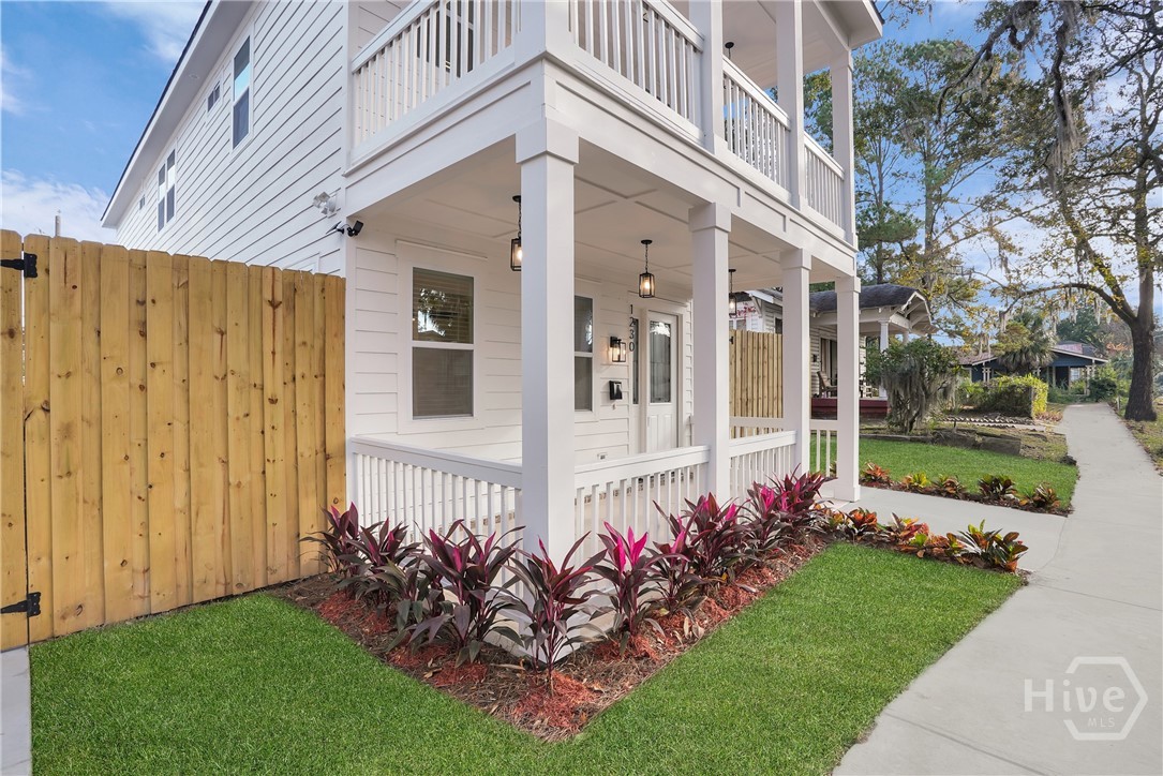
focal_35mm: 16
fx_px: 517
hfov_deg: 96.7
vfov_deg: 73.8
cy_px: 388
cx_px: 582
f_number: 9
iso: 320
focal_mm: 16
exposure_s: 1/60
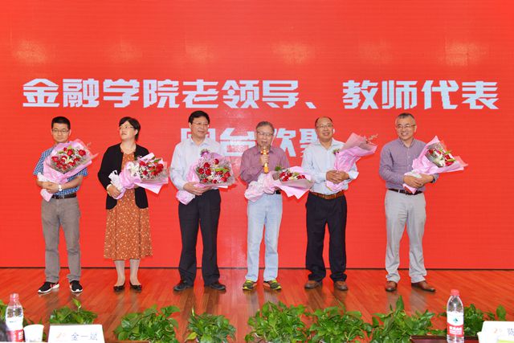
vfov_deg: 37.9
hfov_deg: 54.4
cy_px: 172
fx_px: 500
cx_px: 257
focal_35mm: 35
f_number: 5.6
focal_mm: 35
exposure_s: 1/125
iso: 800
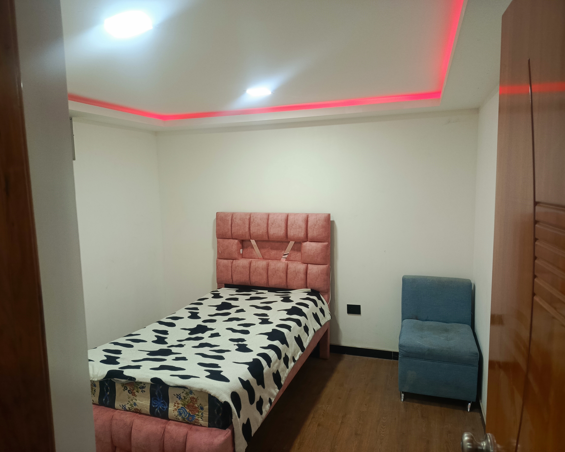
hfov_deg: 70.3
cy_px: 226
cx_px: 272
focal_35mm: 24
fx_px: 401
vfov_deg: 58.8
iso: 1460
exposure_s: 1/50
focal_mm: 5.25
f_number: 1.75
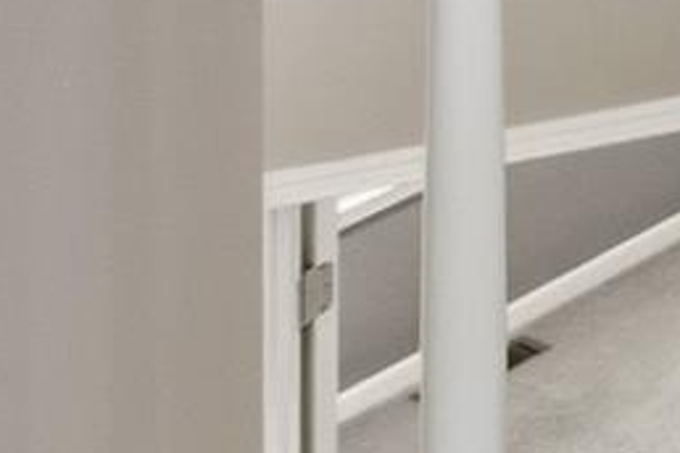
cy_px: -1150
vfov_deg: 8.4
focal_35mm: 119
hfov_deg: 9.5
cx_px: 2391
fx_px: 2248
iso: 1250
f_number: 8
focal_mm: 10
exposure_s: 1
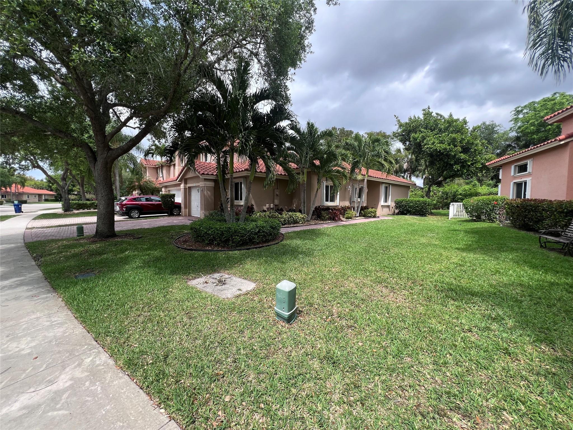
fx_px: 215
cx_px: 286
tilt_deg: -2.2
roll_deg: -0.9
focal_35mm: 13
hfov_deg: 106.2
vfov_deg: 89.9
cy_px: 215
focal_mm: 1.57
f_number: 1.8
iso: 32
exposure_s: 1/423
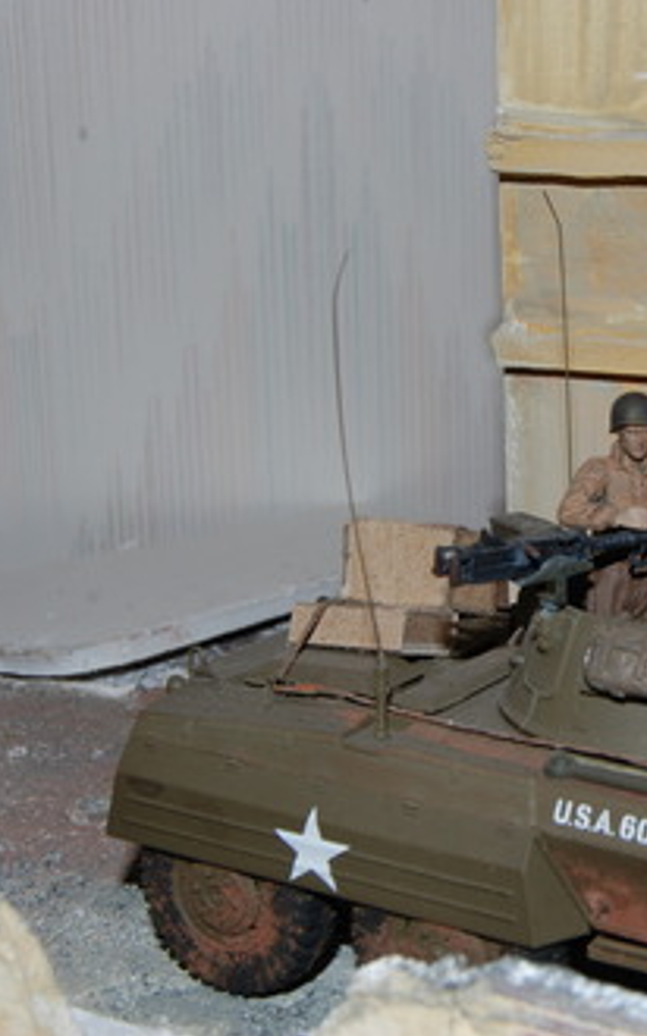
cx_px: 656
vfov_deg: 28.7
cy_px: 518
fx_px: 2027
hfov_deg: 17.7
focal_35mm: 72
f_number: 13
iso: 200
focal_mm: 31
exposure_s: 1/80
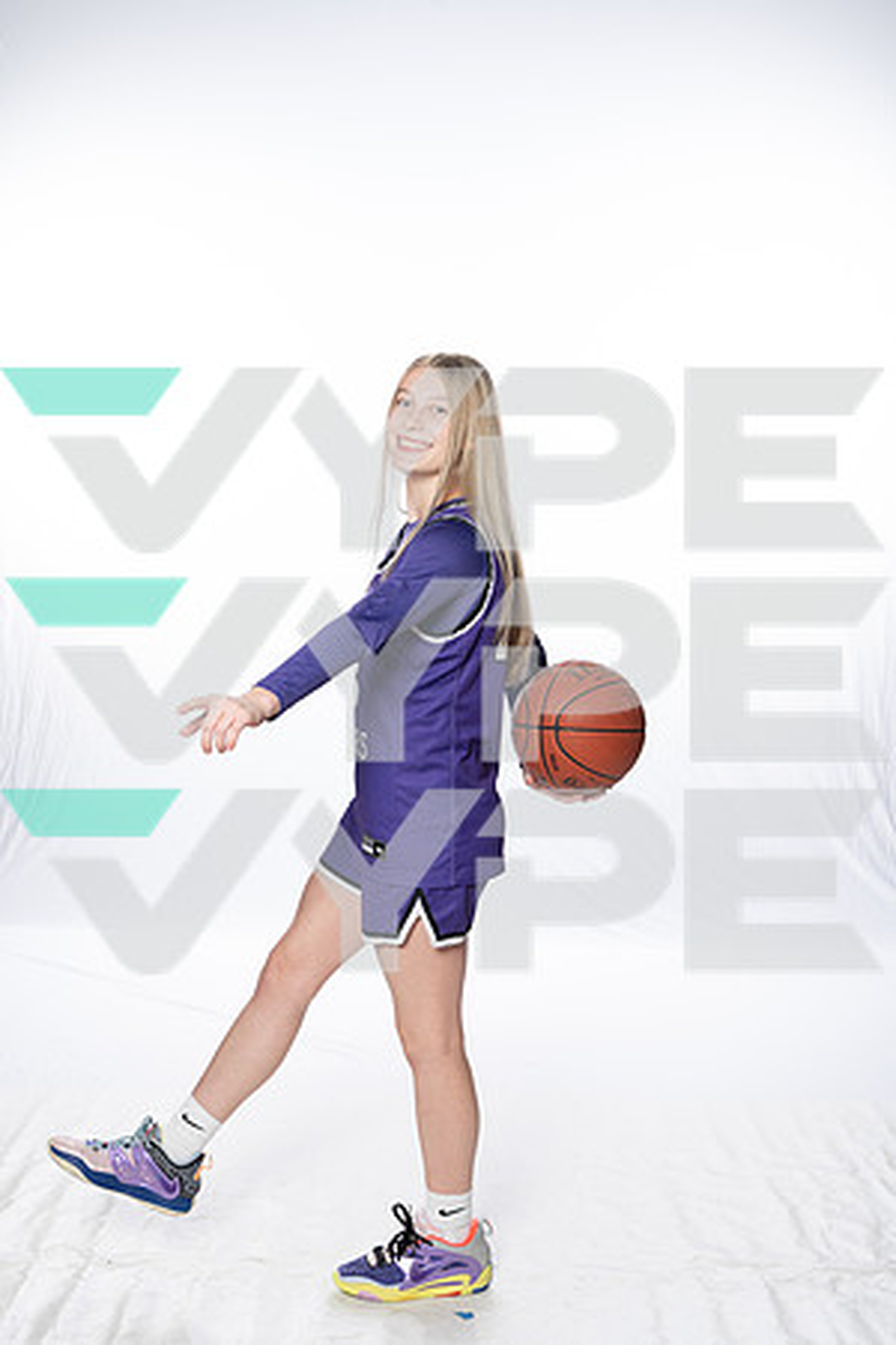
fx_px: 1941
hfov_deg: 26.0
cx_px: 448
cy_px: 672
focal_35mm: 52
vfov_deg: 38.2
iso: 800
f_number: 8
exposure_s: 1/250
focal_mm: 52
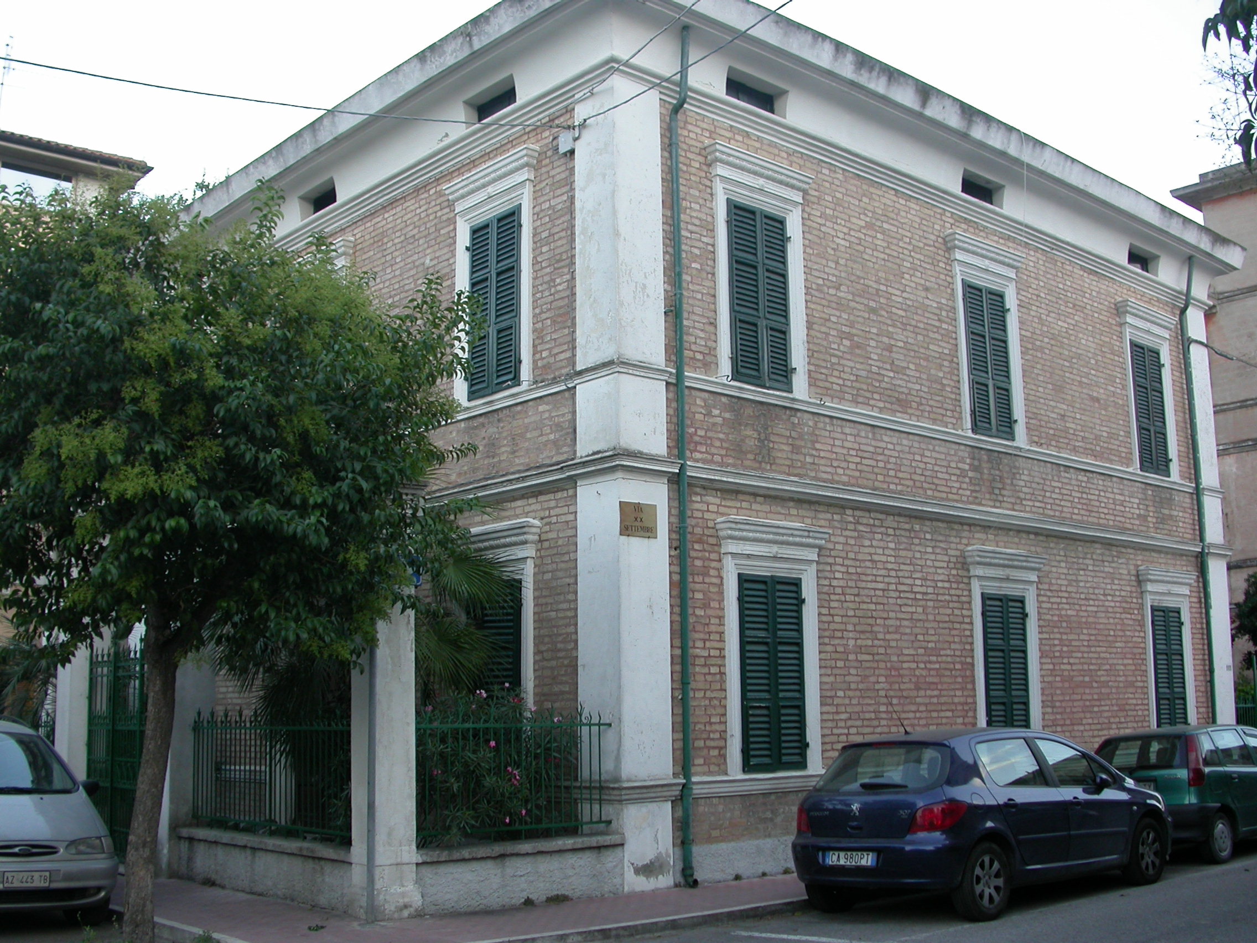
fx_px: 1380
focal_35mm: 38
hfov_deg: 49.0
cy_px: 472
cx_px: 628
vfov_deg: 37.7
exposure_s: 1/46.6
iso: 100
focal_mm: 7.85
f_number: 3
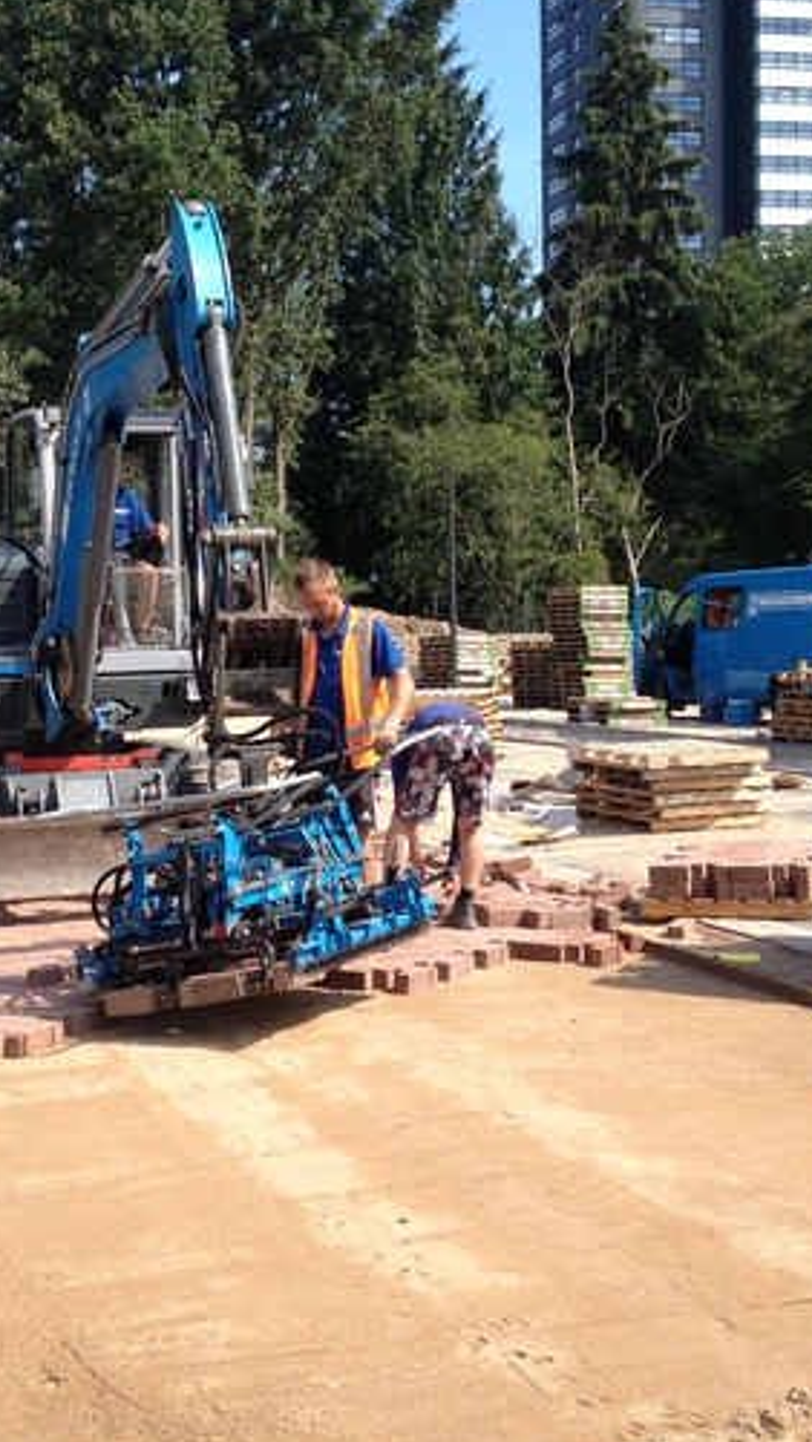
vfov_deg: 36.0
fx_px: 2219
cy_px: 645
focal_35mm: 58
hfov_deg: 20.7
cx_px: 291
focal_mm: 4.28
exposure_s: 1/756
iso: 50
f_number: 2.4
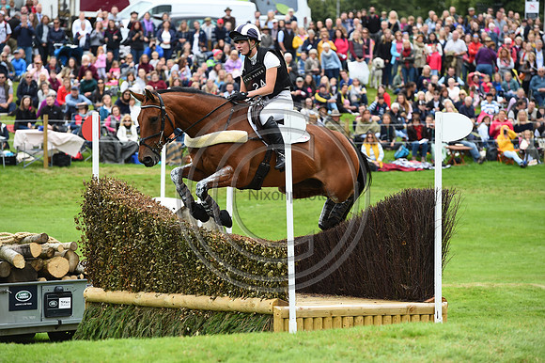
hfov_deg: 11.8
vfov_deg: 7.8
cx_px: 272
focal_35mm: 175
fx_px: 2648
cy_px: 182
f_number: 5.6
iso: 800
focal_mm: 175
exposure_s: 1/1250
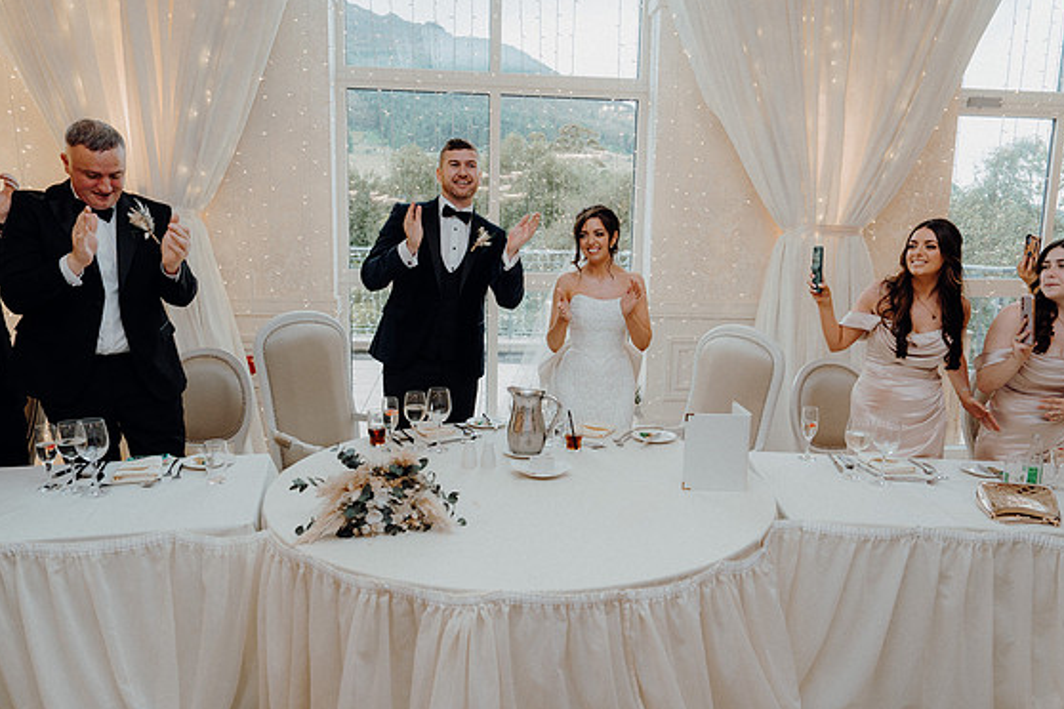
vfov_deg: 49.5
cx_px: 545
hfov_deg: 69.4
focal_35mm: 26
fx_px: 768
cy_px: 363
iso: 1000
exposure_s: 1/160
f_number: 3.5
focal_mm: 25
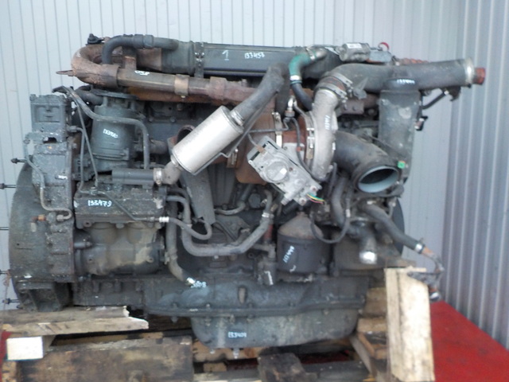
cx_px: 254
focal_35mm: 30
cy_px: 191
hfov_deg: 60.0
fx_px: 441
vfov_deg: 46.8
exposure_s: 1/30
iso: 320
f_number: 3.3
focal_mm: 4.1
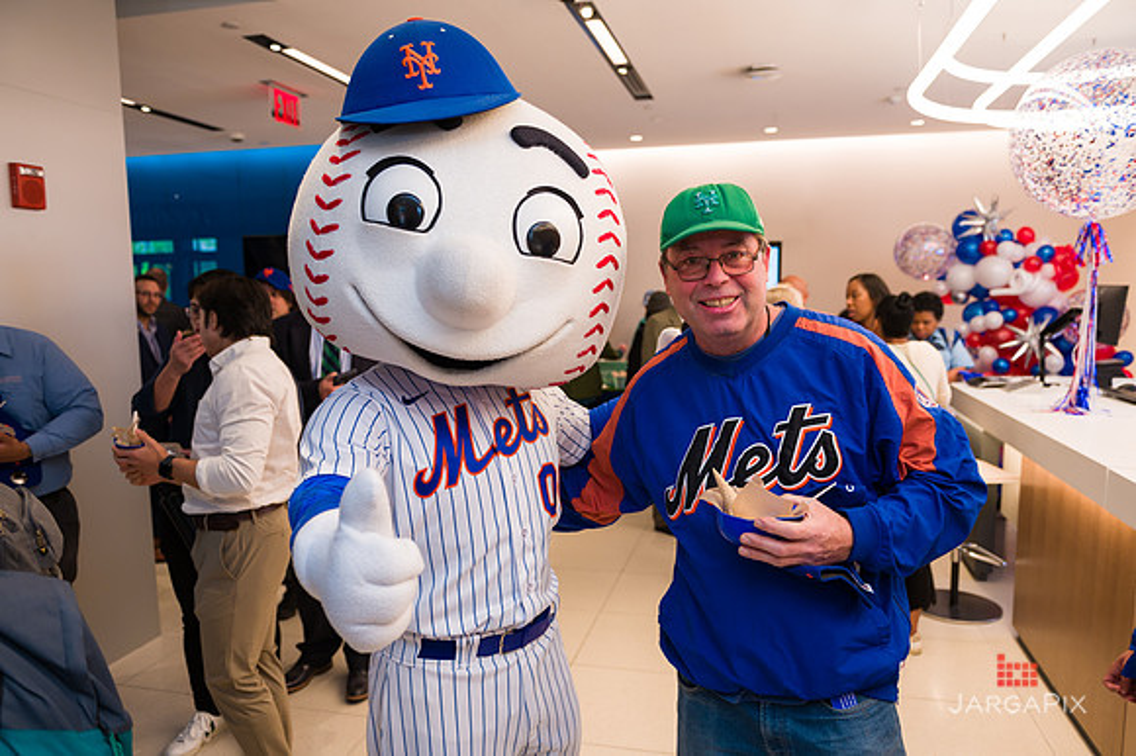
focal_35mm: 26
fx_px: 820
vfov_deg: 49.5
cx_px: 568
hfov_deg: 69.4
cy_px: 378
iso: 400
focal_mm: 26
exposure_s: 1/200
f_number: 4
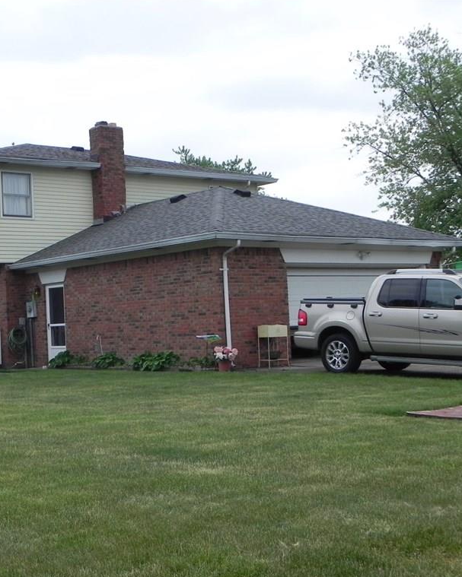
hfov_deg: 27.5
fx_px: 923
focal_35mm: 54
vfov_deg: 34.7
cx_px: 91
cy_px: 288
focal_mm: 7.3
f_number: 6.3
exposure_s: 1/383
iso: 160
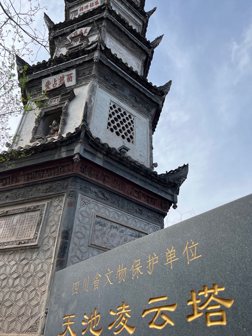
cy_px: 168
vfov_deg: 67.3
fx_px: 252
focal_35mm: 26
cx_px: 126
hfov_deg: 53.1
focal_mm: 5.1
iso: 50
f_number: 1.6
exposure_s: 1/2358
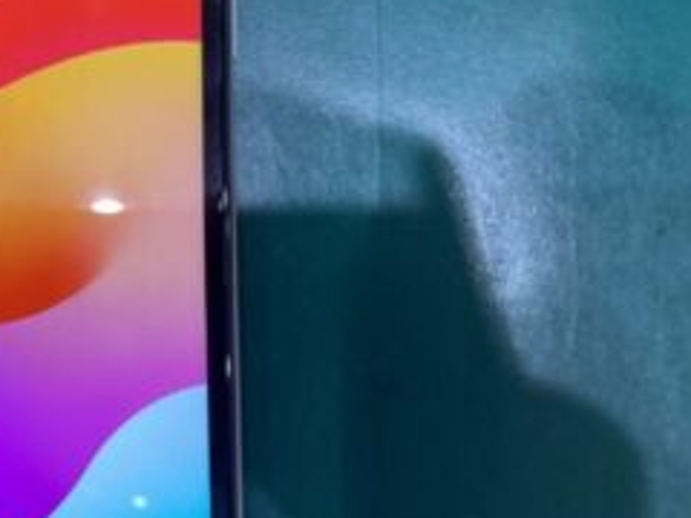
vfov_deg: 22.6
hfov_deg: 27.5
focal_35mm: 65
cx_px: -55
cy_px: 219
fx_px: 1298
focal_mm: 4.25
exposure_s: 1/120
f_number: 1.8
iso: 100
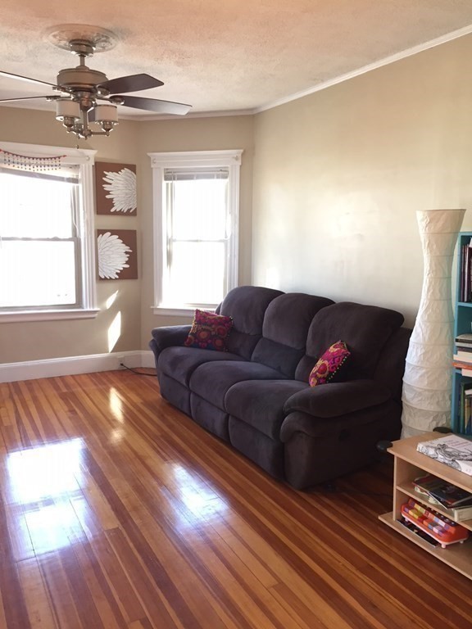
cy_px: 314
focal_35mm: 29
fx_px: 527
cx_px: 236
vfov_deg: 61.7
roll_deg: -0.1
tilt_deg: -9.2
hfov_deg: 48.2
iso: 80
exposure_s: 1/30
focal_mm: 4.15
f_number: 2.2
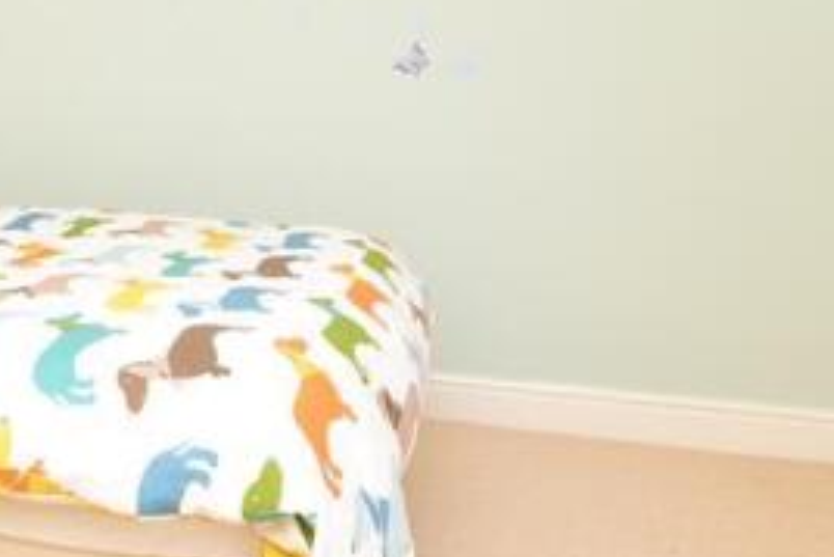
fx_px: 1020
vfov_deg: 29.4
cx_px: 19
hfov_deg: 39.7
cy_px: 64
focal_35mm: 44
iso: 800
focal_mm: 12
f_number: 10
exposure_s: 1/100
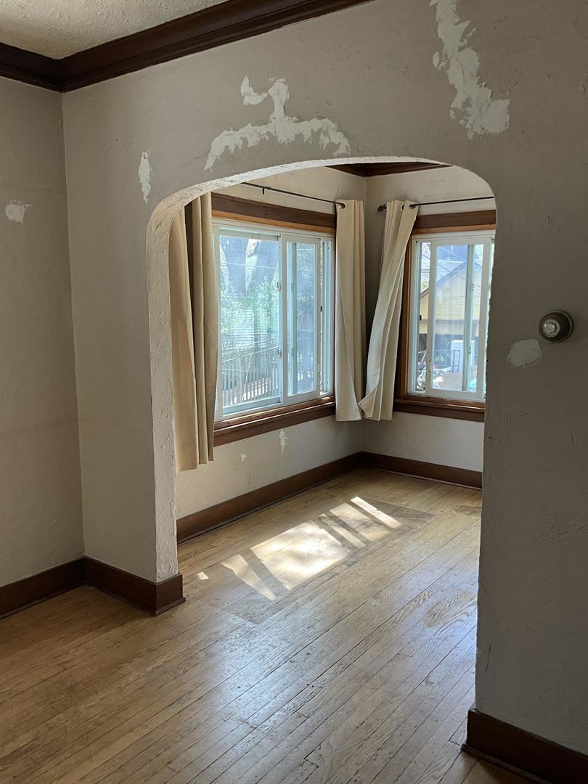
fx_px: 657
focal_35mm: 29
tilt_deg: -8.1
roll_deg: +0.0
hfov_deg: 48.2
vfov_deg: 61.7
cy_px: 392
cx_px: 294
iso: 32
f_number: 1.8
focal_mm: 3
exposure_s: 1/120
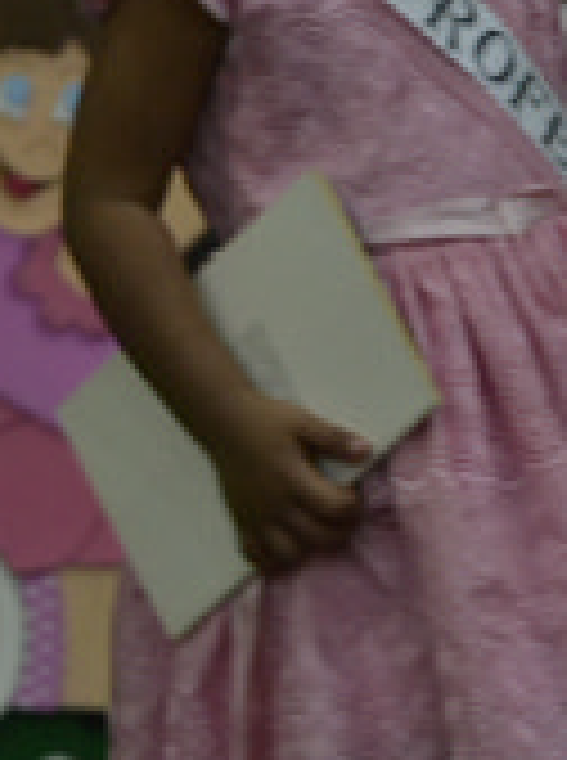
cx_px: 547
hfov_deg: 3.6
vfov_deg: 4.9
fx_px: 8910
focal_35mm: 406
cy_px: 301
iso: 3200
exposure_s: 1/30
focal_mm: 95
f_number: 5.6
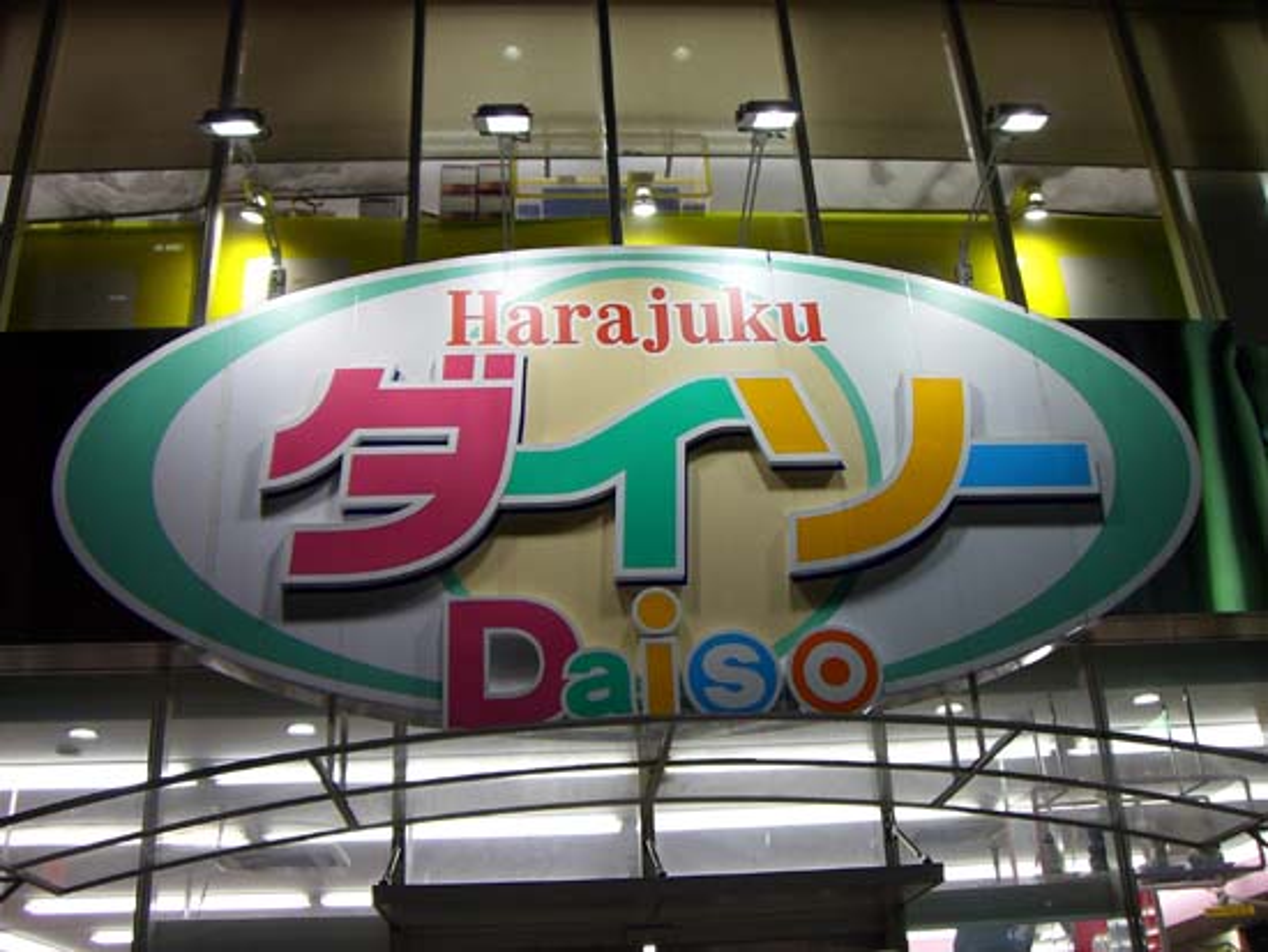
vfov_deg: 37.7
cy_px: 476
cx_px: 634
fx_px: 1393
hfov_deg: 49.0
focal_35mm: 38
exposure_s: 1/80
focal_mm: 6.2
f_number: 2.7
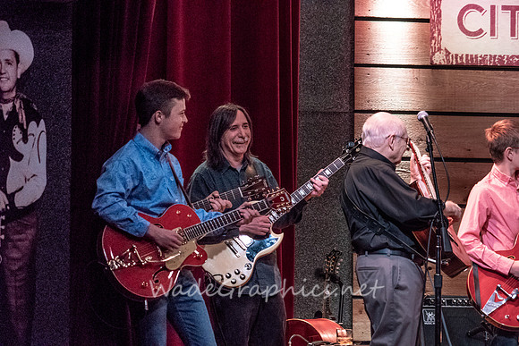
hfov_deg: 8.6
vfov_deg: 5.7
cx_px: 260
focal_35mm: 240
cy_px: 173
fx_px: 3461
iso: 6400
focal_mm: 240
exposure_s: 1/100
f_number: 8
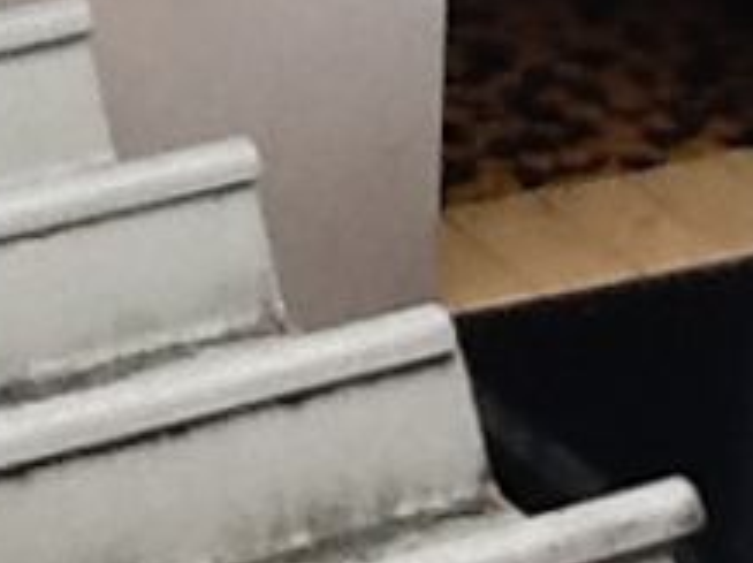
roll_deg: +0.3
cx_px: 560
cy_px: -314
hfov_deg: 9.6
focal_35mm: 207
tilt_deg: -16.7
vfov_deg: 7.0
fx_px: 4498
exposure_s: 1/120
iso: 50
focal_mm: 2.03
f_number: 2.4
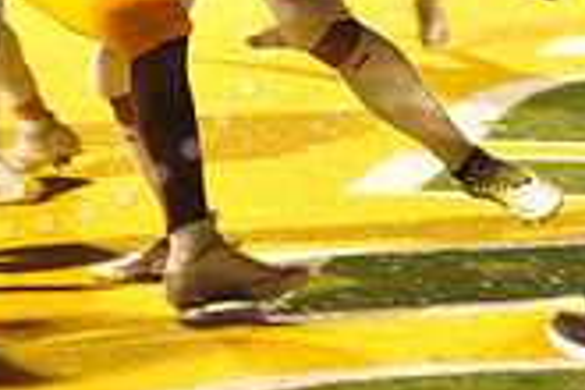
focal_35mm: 651
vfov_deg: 2.1
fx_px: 10578
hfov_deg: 3.2
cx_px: -25
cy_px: -103
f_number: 4
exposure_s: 1/320
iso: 6400
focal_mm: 185
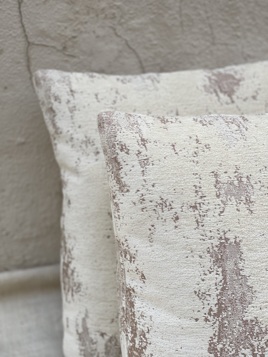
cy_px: 178
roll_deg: +0.2
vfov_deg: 36.8
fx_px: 537
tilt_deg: -27.2
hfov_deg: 28.0
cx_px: 134
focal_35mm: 52
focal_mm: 6
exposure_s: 1/122
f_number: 2
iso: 50
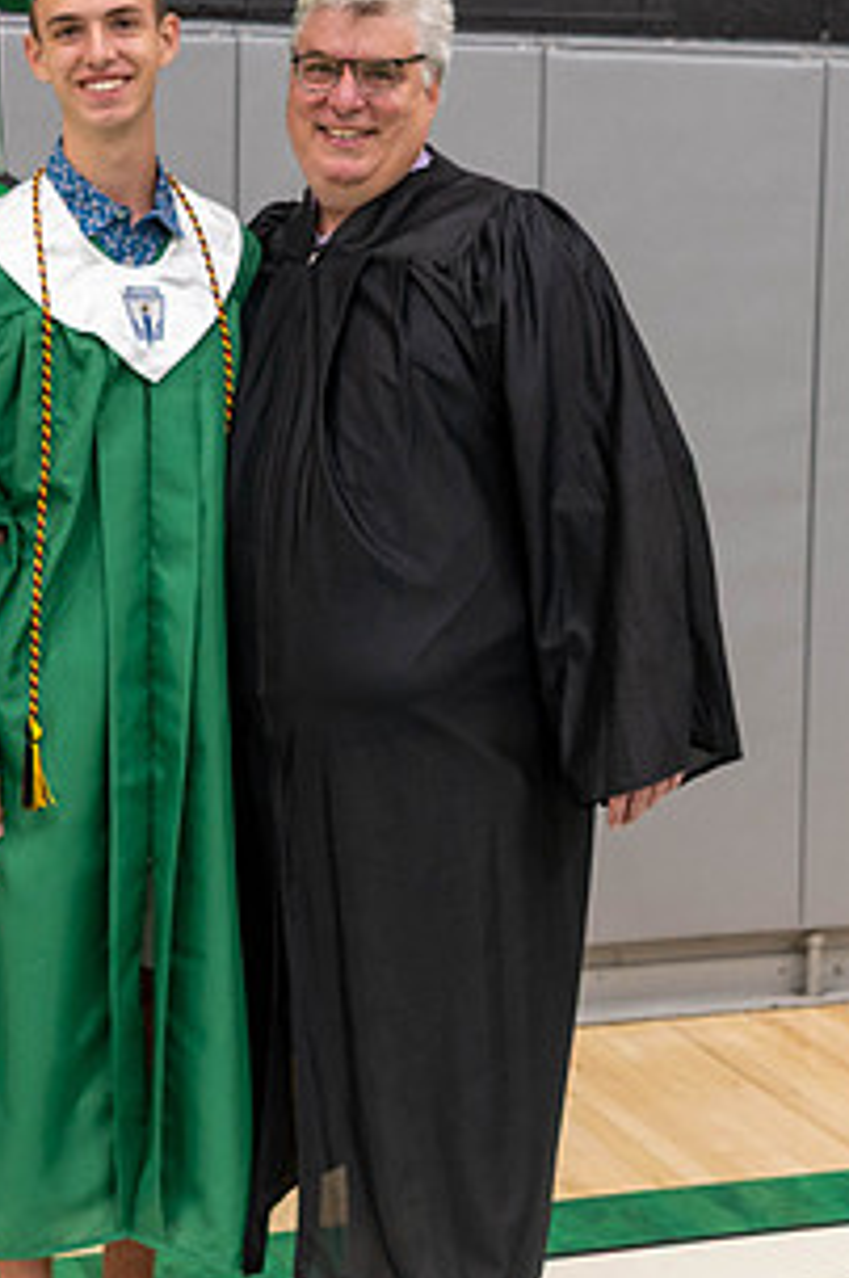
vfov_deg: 29.6
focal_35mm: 68
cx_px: 307
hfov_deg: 19.9
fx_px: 2411
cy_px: 503
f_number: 2.8
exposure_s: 1/125
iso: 500
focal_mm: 24
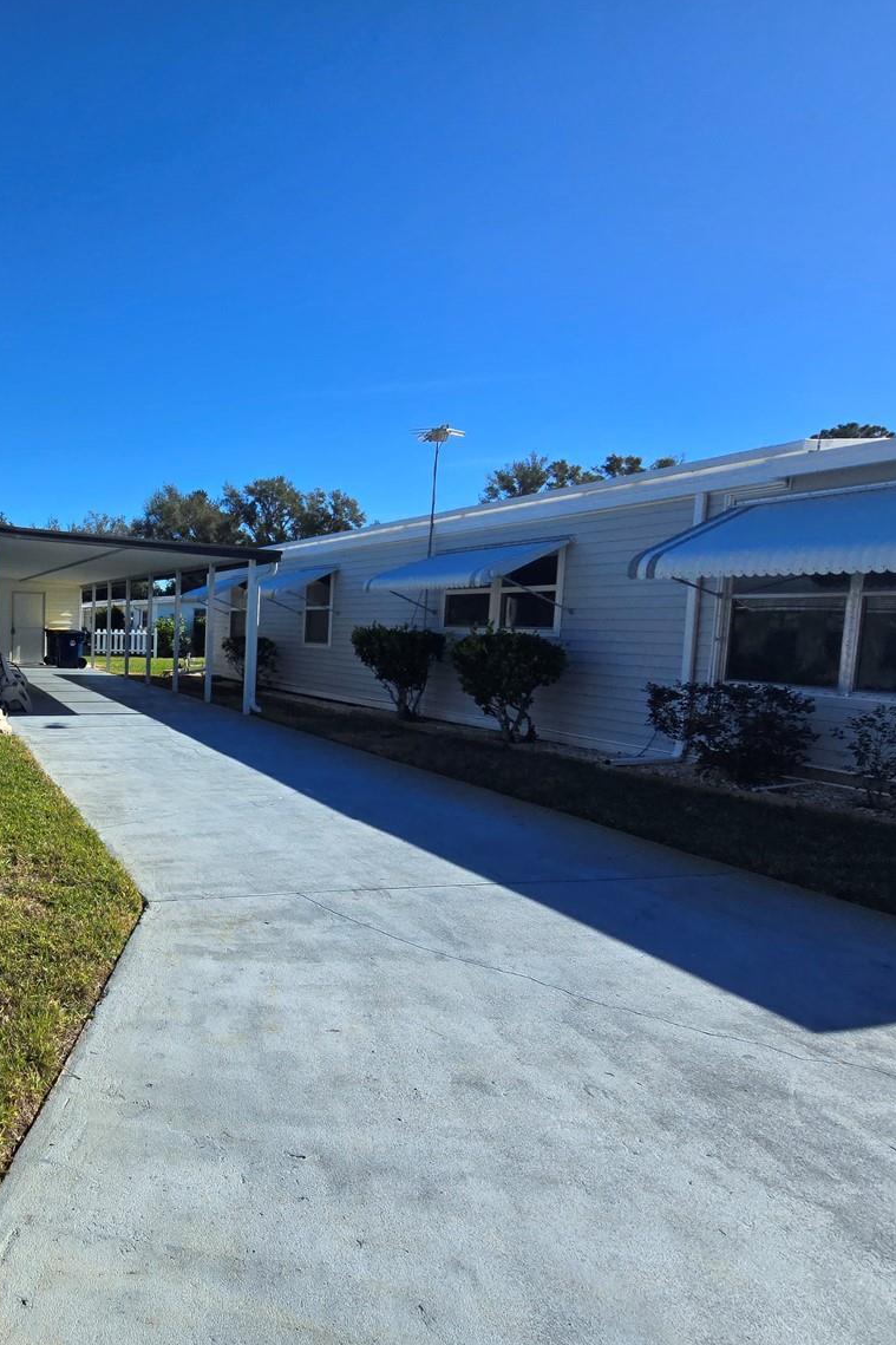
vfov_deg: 86.9
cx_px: 87
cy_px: 684
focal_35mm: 19
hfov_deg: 55.8
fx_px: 709
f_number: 2.2
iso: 50
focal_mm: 2.2
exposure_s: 1/2664
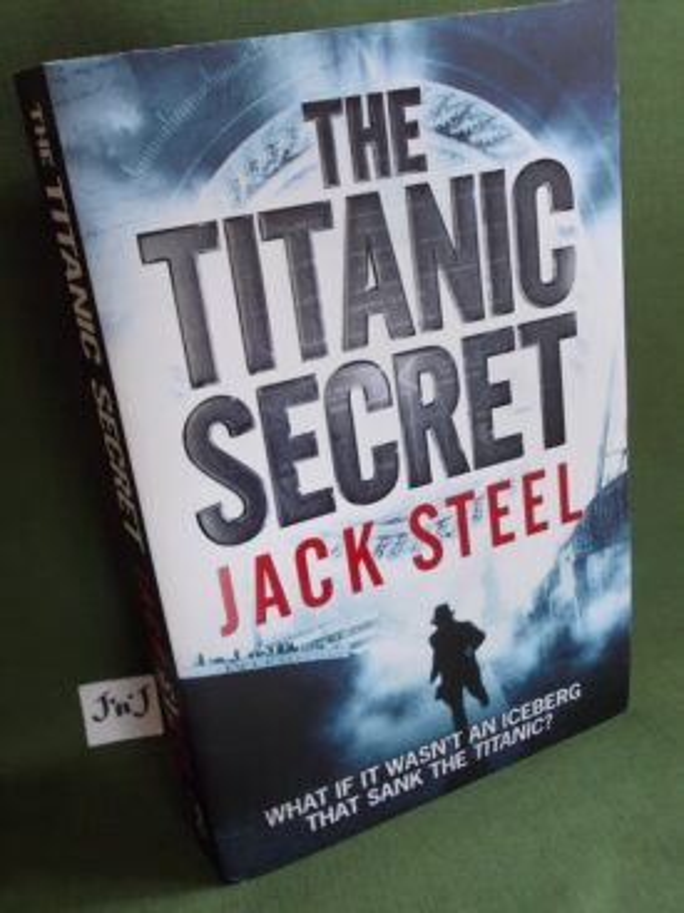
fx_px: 1002
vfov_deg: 49.0
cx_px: 342
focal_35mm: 38
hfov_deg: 37.7
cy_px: 456
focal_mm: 5.3
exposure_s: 1/13
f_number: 3.1
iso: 200
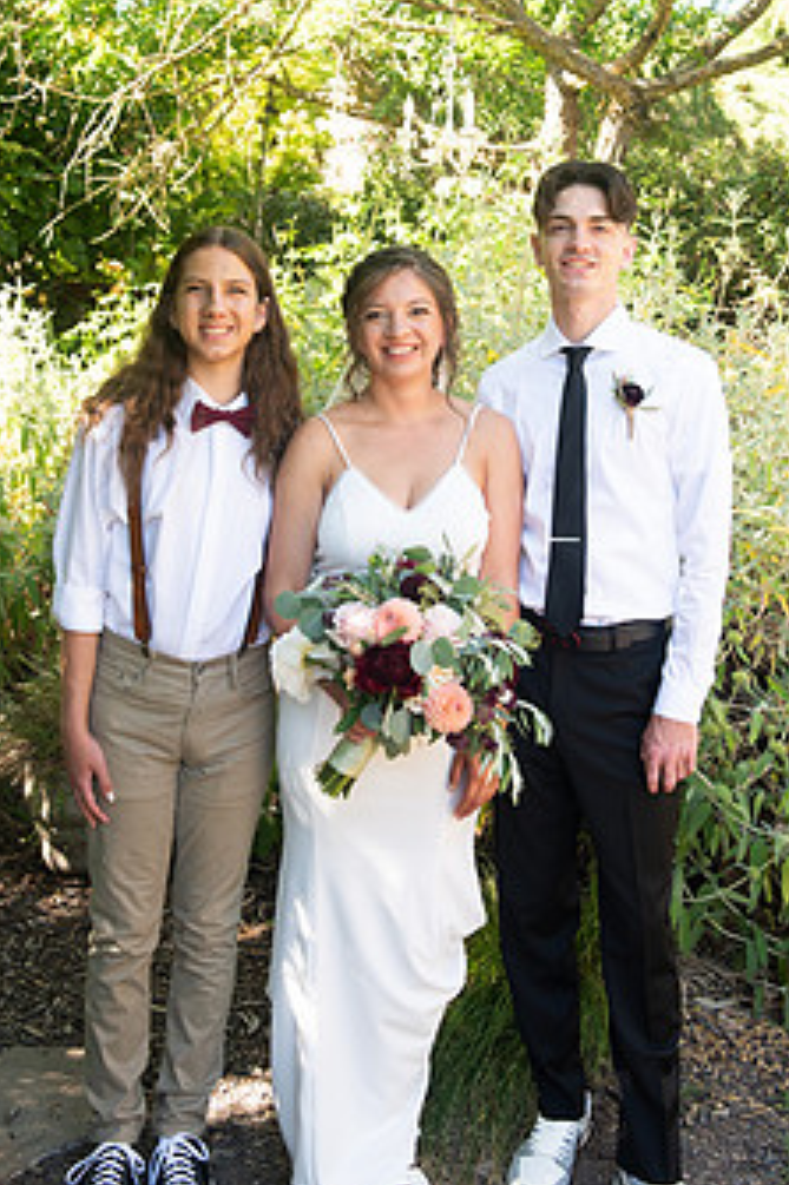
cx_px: 400
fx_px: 1547
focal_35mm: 47
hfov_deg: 28.6
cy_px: 509
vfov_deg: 41.8
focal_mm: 35
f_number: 4.5
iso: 640
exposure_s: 1/320
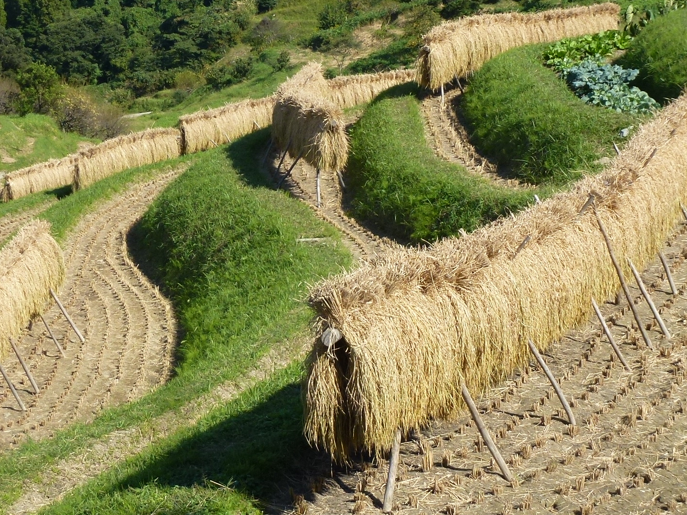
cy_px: 342
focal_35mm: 88
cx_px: 280
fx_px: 1747
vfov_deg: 16.7
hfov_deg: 22.2
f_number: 4.1
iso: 100
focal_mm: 8.7
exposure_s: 1/640
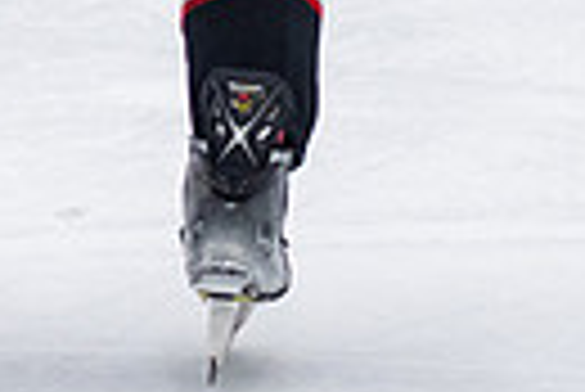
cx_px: 27
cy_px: -435
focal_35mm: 469
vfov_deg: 2.9
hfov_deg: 4.4
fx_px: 7630
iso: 1400
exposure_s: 1/640
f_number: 2.8
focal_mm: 70
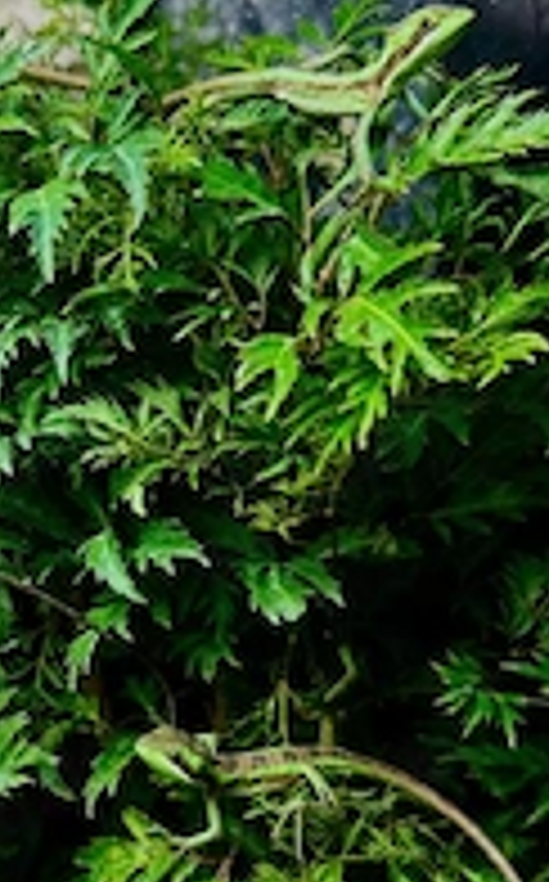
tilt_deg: -18.0
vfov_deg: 38.7
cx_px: 81
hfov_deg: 24.3
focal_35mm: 52
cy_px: 531
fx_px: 1249
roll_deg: +2.7
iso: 80
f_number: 1.78
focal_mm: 6.76
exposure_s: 1/412
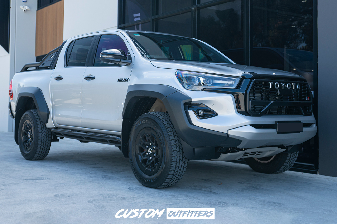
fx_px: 365
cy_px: 101
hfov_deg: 49.5
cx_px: 165
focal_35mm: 39
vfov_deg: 34.2
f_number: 4.5
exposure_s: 1/80
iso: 100
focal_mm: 35
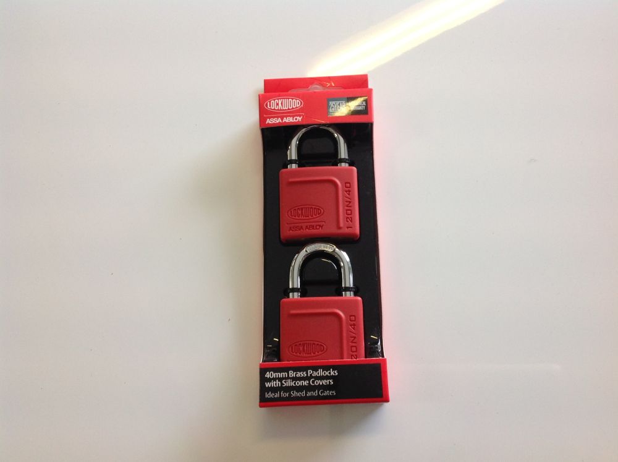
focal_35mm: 35
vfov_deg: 40.6
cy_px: 231
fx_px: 624
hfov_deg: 52.7
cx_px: 309
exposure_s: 1/60
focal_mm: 4.28
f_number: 2.4
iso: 80
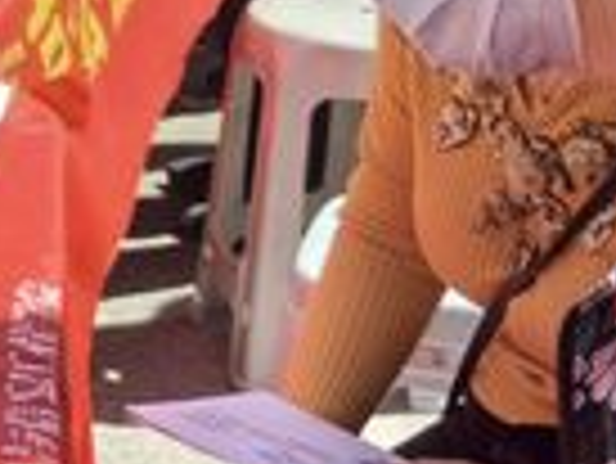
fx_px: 2494
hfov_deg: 13.6
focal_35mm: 140
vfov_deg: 10.6
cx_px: -180
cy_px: 50
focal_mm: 5.75
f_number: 1.4
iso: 50
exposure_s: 1/2028
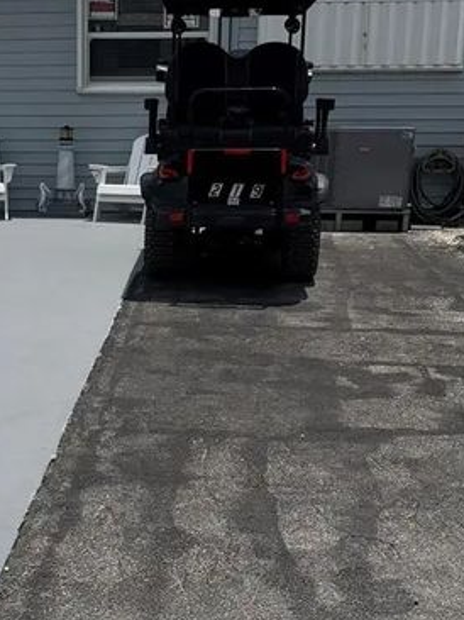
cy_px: 384
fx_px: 1002
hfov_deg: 25.6
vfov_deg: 34.2
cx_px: 91
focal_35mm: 56
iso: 80
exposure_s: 1/9091
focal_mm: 6.76
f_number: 1.78
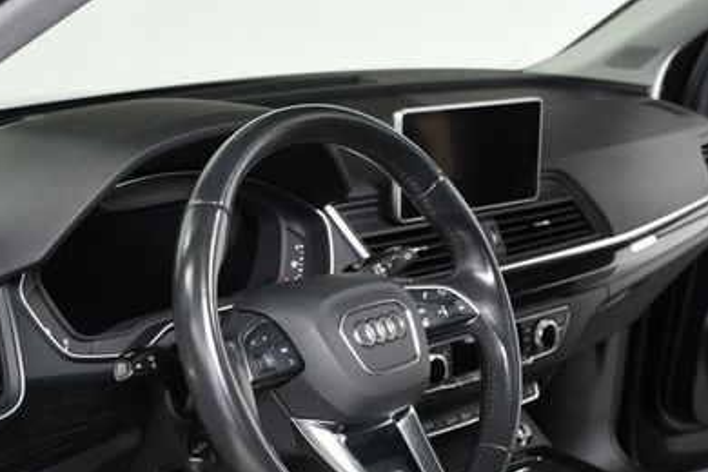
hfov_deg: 31.3
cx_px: 290
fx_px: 1259
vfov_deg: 21.1
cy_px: 327
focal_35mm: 64
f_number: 4
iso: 100
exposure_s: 1/160
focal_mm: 26
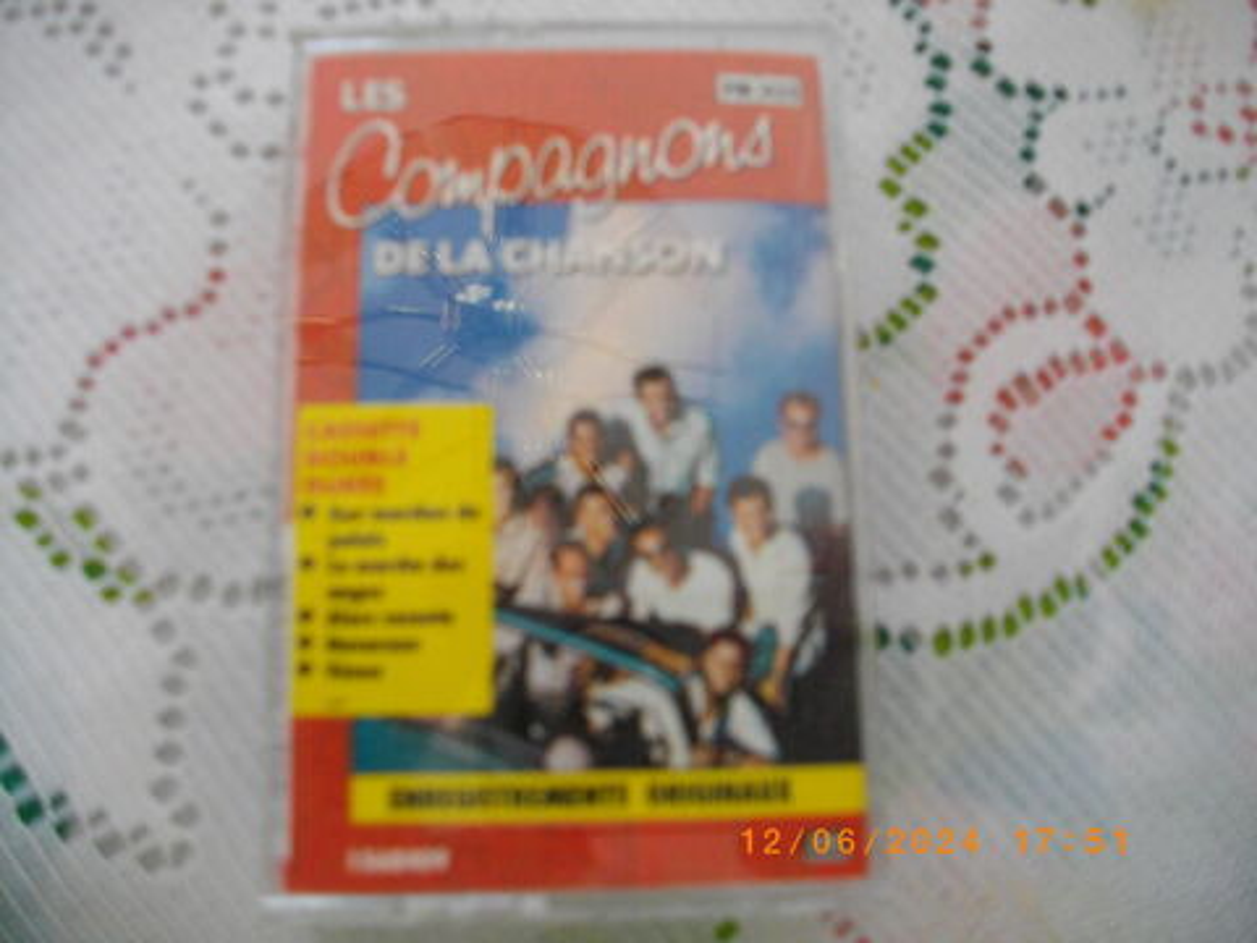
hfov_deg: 56.8
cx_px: 628
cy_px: 472
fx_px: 1162
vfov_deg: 44.2
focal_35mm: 32
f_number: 2.9
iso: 200
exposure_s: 1/125
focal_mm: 5.7
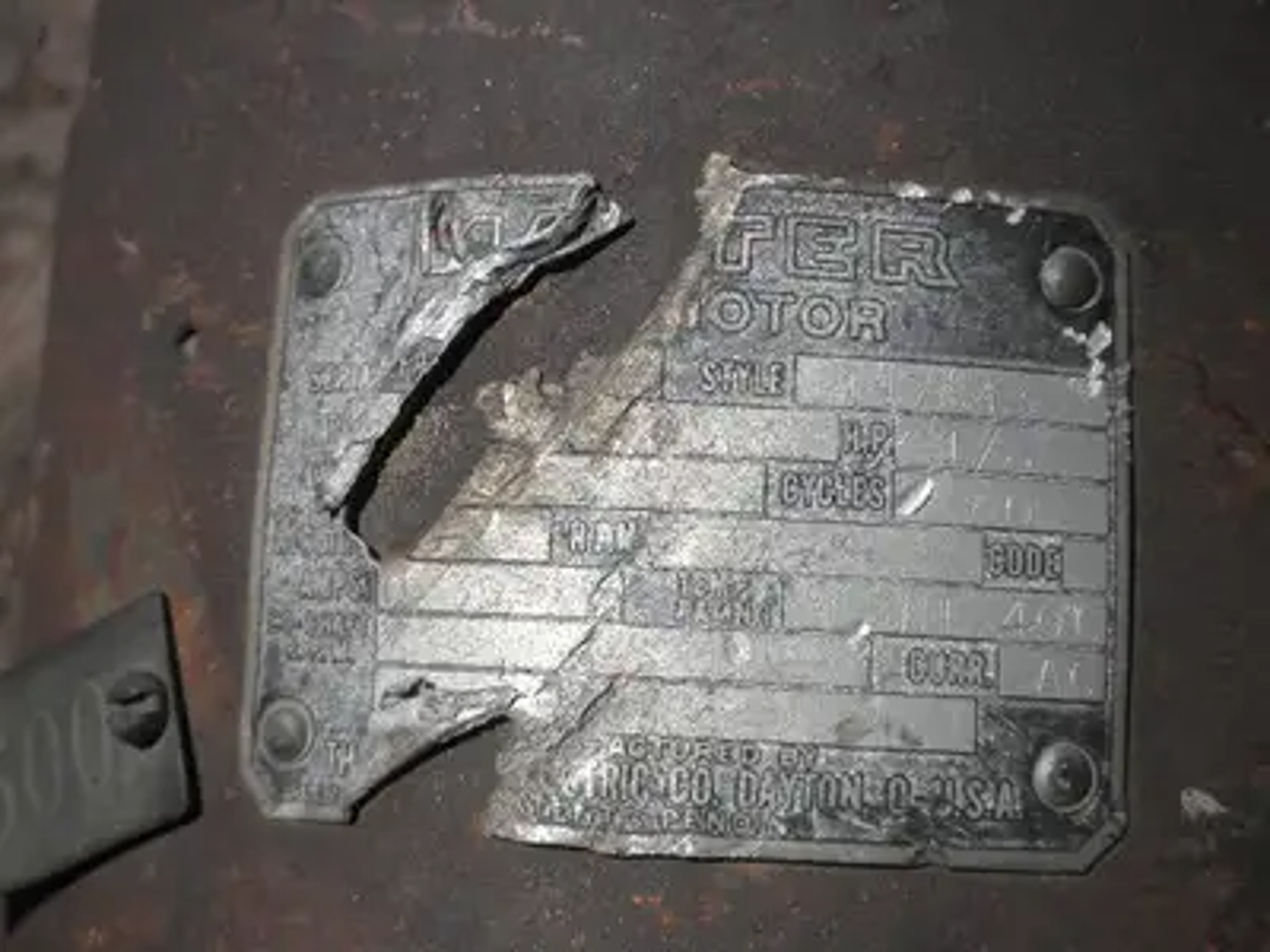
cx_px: 635
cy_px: 476
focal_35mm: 44
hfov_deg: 42.9
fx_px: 1614
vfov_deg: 32.9
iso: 64
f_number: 9.6
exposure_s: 1/200
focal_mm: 7.9
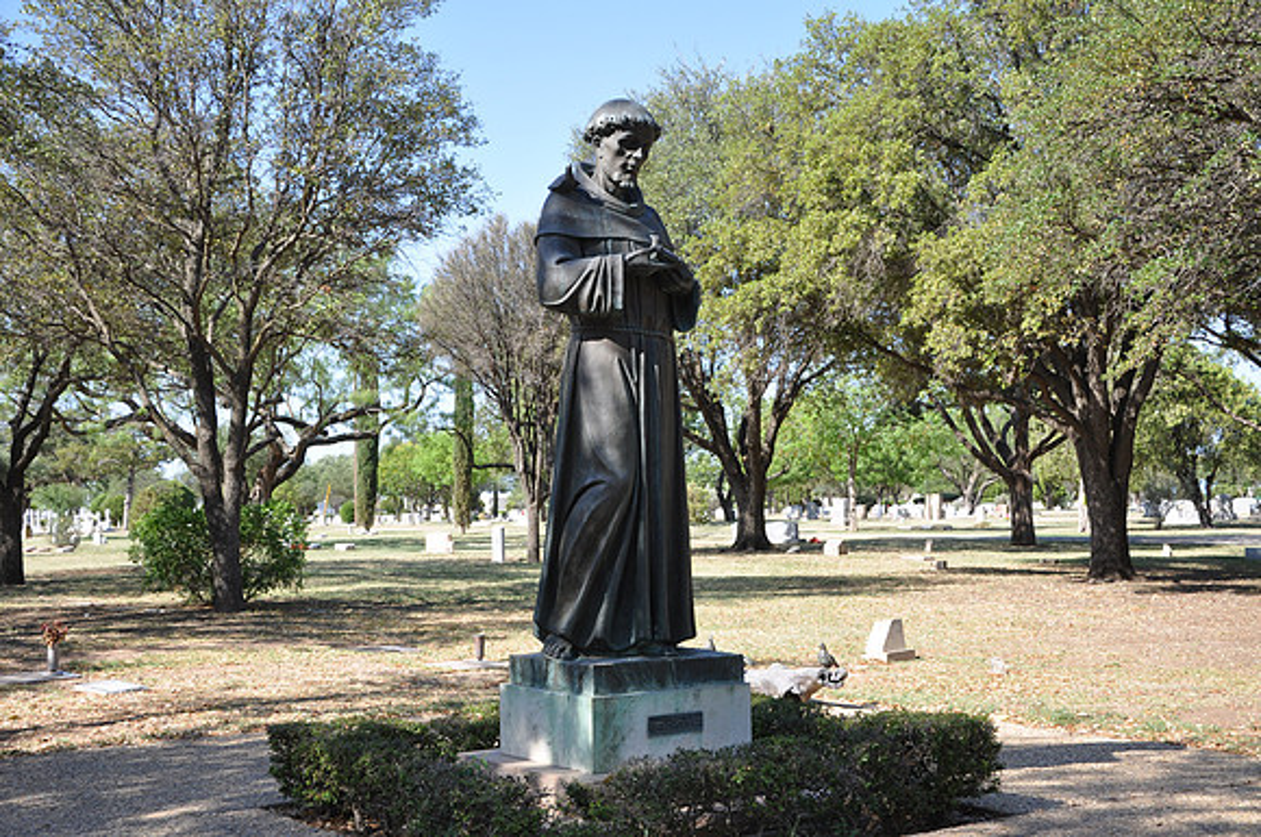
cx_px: 630
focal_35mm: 45
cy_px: 418
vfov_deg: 29.8
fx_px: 1574
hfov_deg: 43.7
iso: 200
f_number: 6.3
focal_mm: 30
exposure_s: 1/160
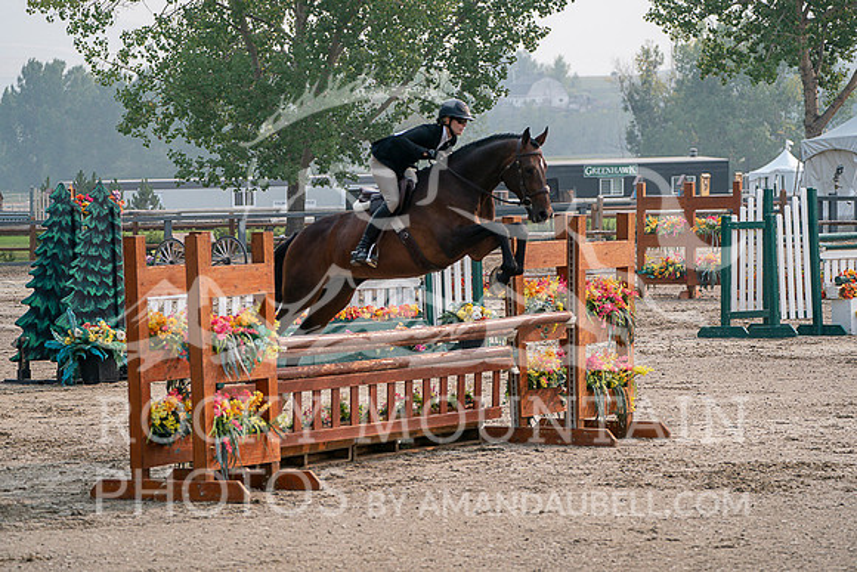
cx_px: 428
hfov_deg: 12.8
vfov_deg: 8.6
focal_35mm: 160
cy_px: 286
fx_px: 3810
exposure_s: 1/1000
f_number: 5.6
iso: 500
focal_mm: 160
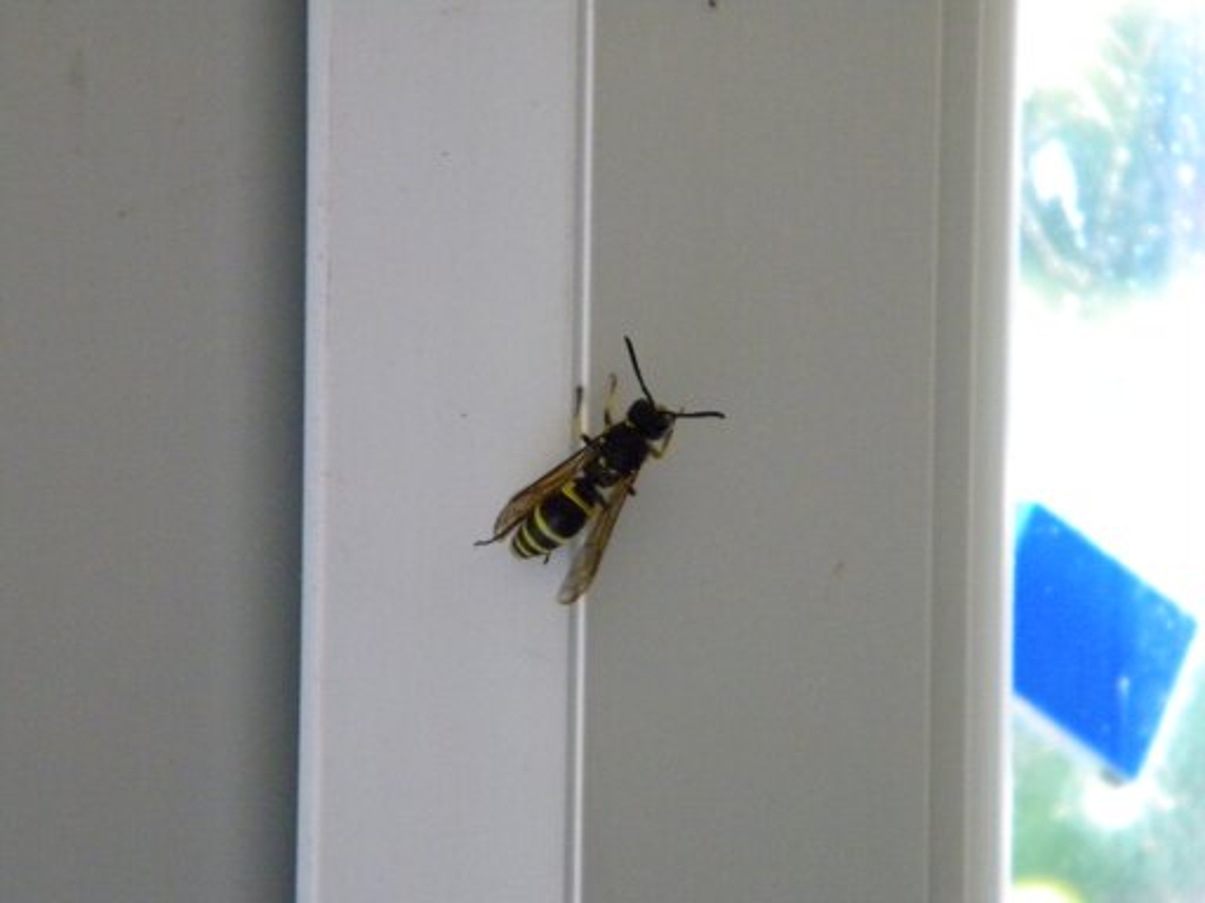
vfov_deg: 8.1
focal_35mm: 183
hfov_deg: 10.8
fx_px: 6370
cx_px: 602
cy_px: 452
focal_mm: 33.1
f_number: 5.2
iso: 800
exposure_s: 1/68.2
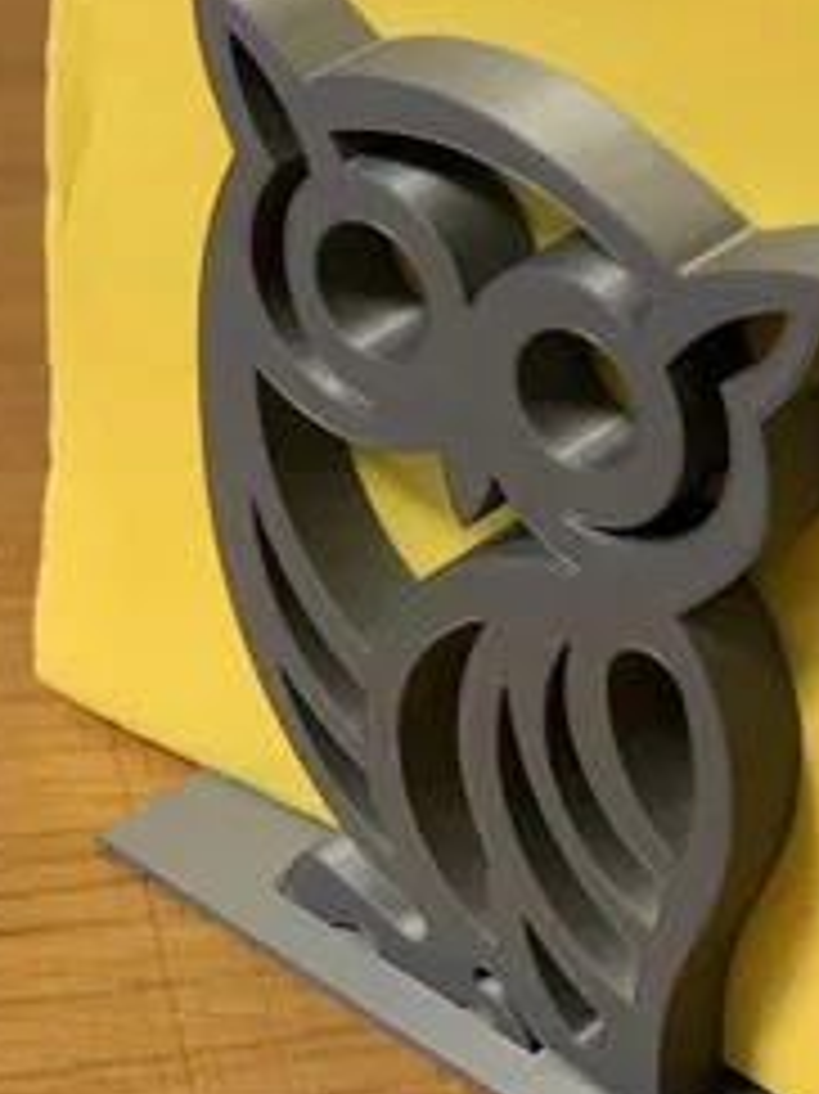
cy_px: 583
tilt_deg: -35.8
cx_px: 520
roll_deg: -6.2
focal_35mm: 134
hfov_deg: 11.0
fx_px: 4231
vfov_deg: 14.7
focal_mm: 6
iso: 400
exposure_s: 1/42
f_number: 2.4
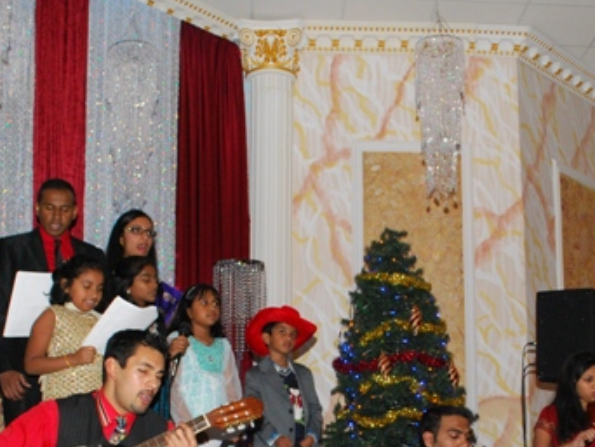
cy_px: 409
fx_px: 1084
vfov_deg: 22.7
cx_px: 356
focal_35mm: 63
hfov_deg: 30.6
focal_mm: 20
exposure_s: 1/60
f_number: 7.1
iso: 800
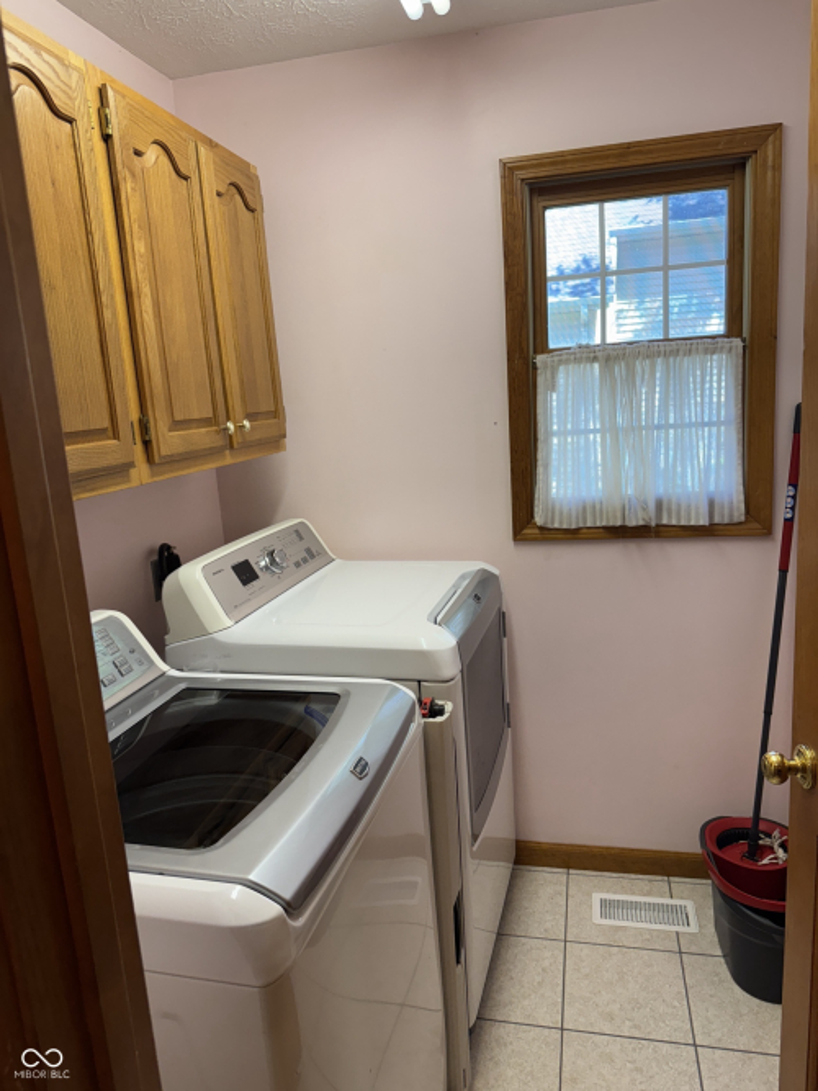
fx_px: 756
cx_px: 409
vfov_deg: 71.6
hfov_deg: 56.8
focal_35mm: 24
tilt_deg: -10.6
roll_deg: +5.0
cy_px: 546
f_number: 1.78
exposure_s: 1/120
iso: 125
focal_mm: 6.76
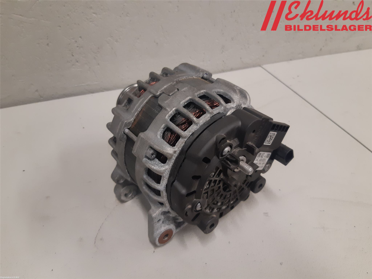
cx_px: 186
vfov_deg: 53.1
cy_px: 140
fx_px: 279
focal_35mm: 26
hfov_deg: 67.3
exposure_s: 1/50
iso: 125
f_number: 1.7
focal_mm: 3.93
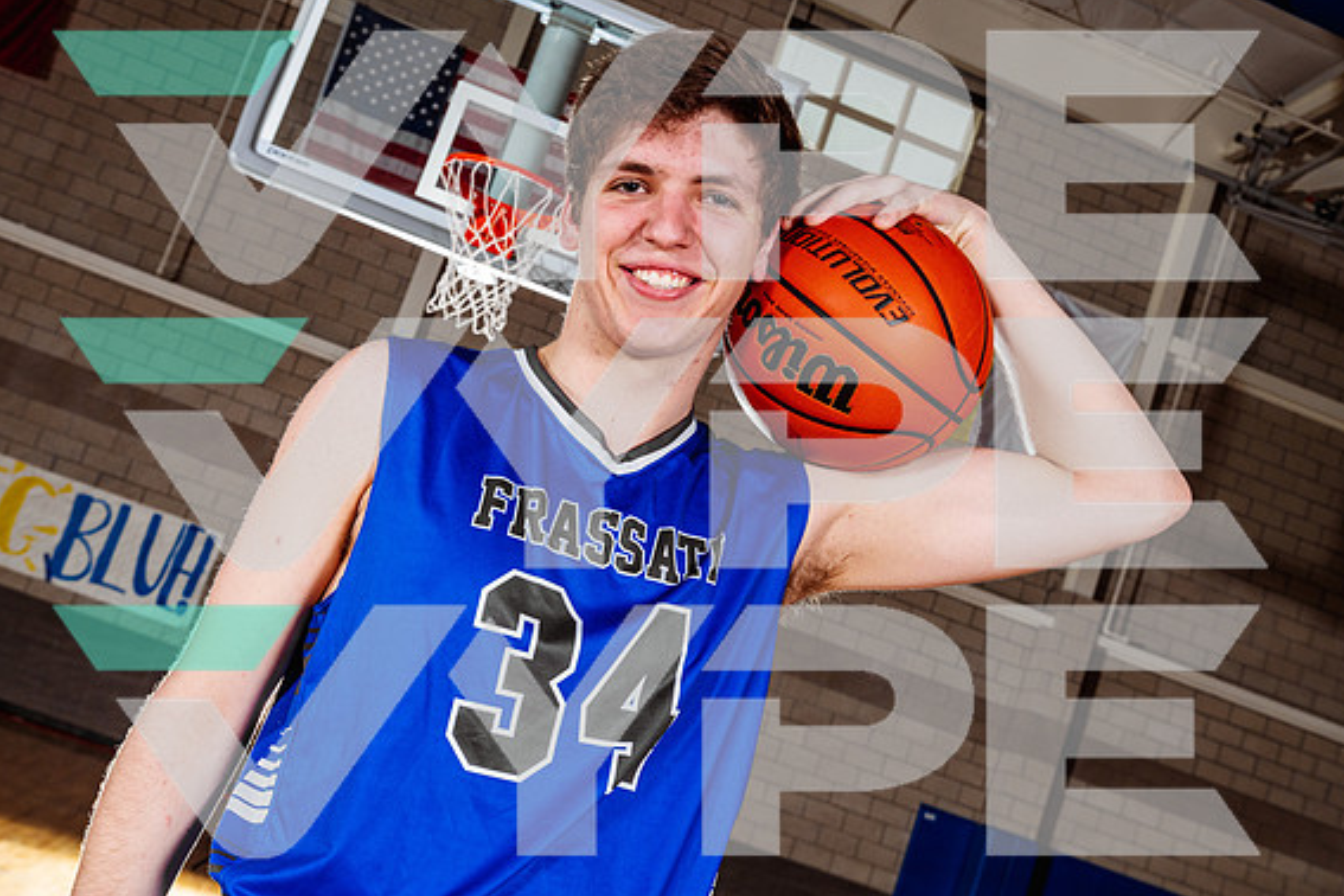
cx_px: 664
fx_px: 1680
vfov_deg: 29.9
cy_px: 444
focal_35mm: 45
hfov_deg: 43.6
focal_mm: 44
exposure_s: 1/125
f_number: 8
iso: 400
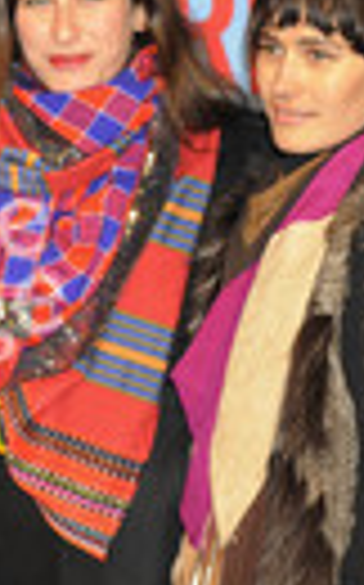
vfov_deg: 9.5
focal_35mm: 220
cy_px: 531
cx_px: -36
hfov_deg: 5.9
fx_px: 3500
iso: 640
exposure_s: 1/160
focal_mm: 70
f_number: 5.6
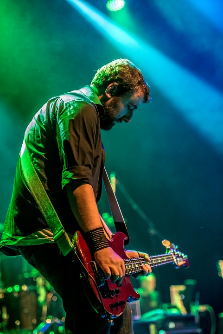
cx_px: 112
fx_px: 854
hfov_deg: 14.9
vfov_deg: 22.1
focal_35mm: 92
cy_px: 167
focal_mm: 92
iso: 3200
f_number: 2.8
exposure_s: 1/80
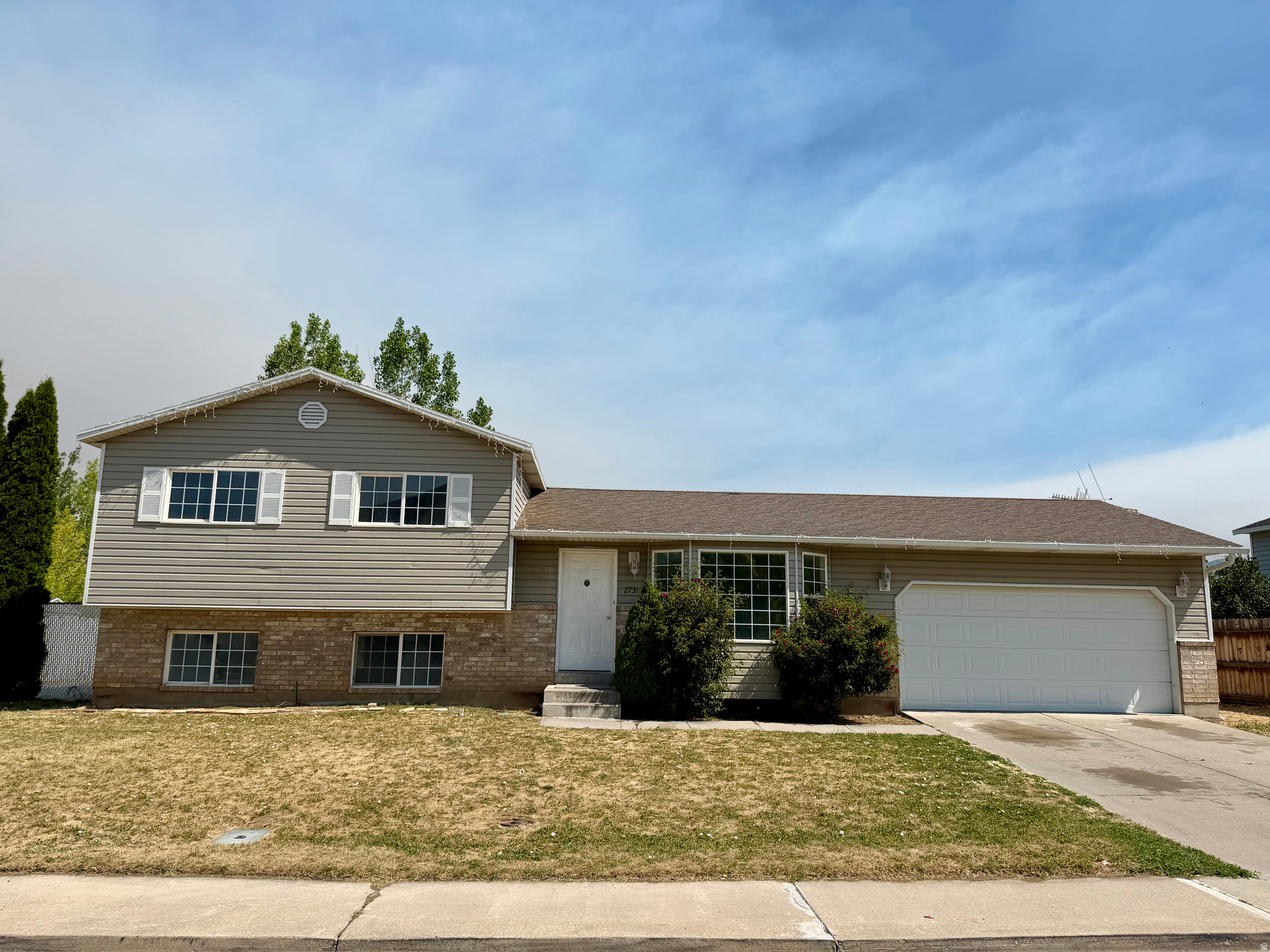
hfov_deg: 71.6
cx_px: 635
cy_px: 476
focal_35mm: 24
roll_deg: -0.7
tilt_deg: +9.5
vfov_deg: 56.8
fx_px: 881
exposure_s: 1/7353
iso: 80
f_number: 1.78
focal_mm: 6.76
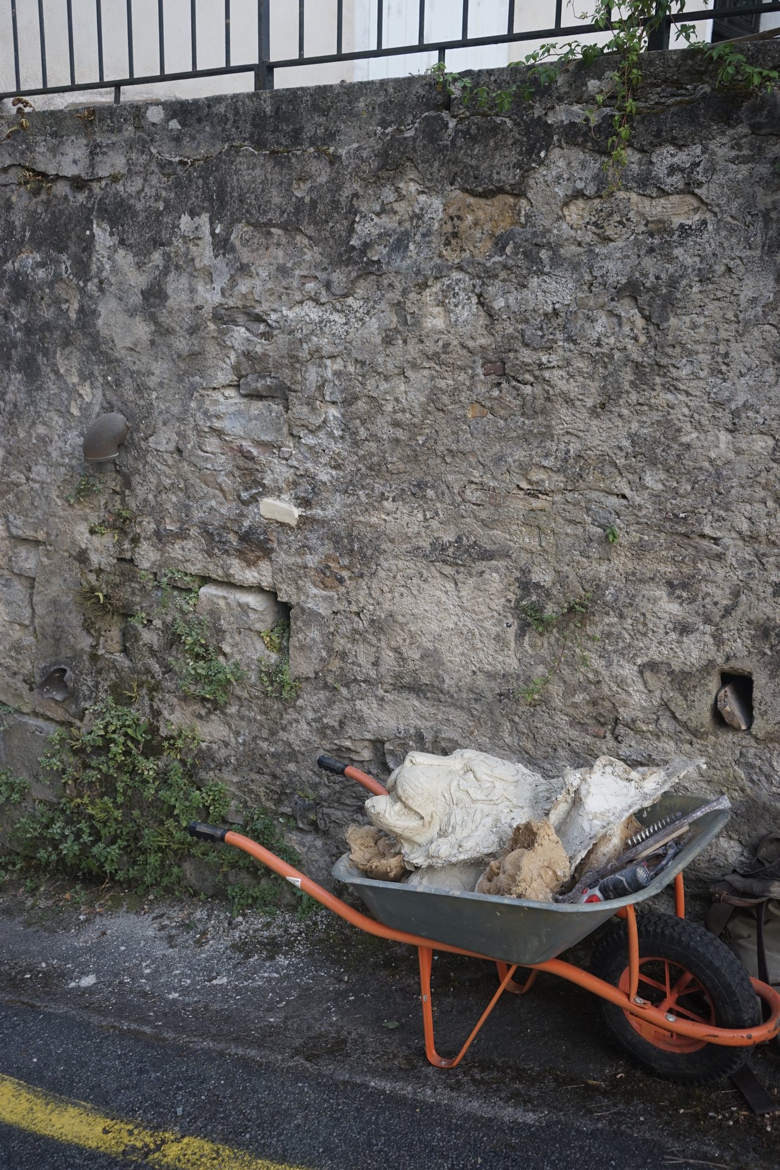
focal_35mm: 33
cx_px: 390
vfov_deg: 57.2
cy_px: 585
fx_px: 1072
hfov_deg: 40.0
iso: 1000
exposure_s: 1/160
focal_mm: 33
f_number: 4
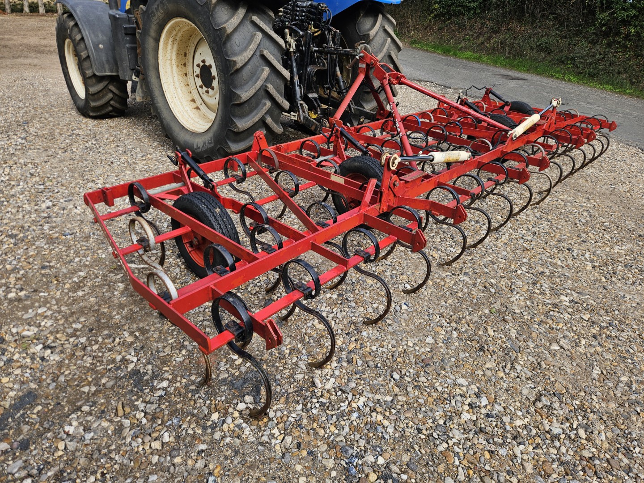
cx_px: 322
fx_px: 428
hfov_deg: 73.9
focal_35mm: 23
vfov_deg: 58.9
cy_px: 242
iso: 25
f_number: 1.8
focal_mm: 5.4
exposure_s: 1/890
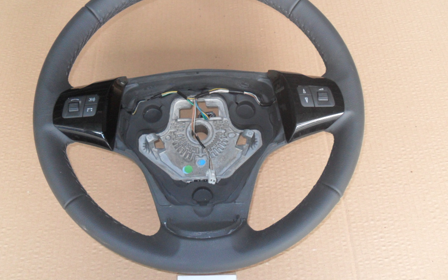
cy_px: 144
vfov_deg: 30.5
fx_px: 513
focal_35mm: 42
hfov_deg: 47.2
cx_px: 215
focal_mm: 6.3
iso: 200
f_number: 3
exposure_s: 1/45
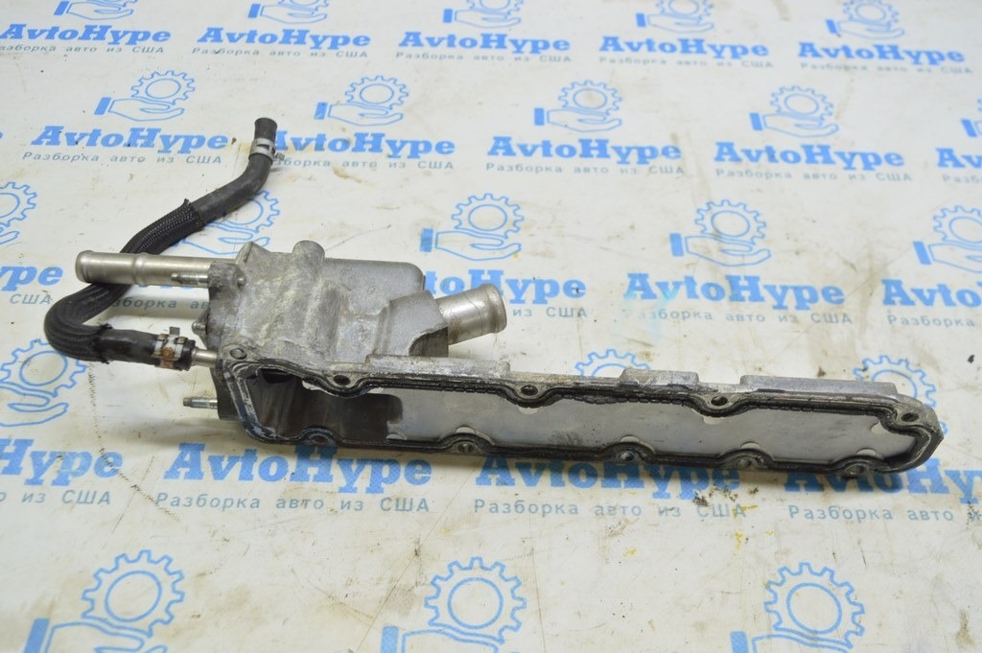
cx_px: 491
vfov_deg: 38.3
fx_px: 940
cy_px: 326
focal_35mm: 34
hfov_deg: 55.1
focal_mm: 23
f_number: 5.6
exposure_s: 1/20
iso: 400
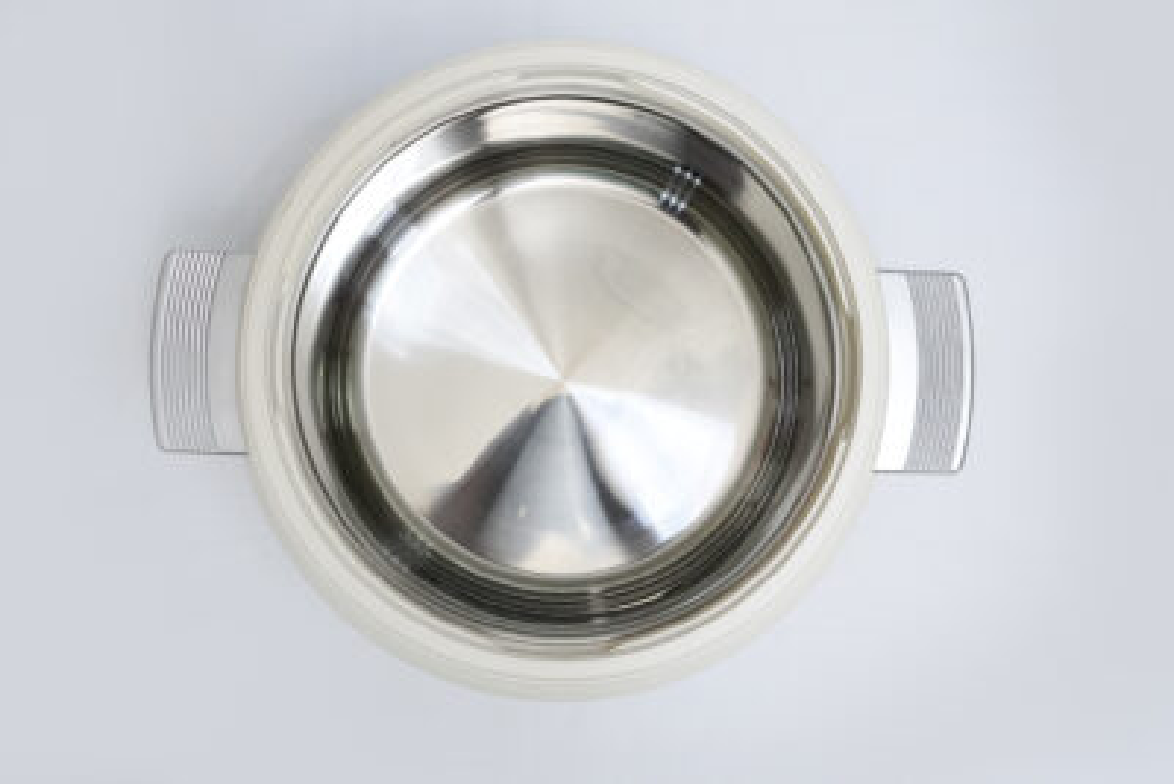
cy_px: 392
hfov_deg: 46.4
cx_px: 587
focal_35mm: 42
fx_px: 1370
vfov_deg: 31.9
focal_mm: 42
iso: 6400
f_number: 16
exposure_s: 1/160
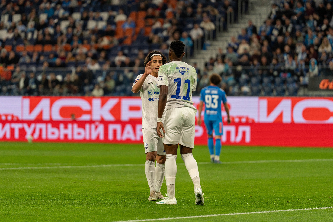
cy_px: 107
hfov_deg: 9.6
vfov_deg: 6.4
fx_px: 1973
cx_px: 160
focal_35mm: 213
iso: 500
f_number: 2.8
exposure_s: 1/1000
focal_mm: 200
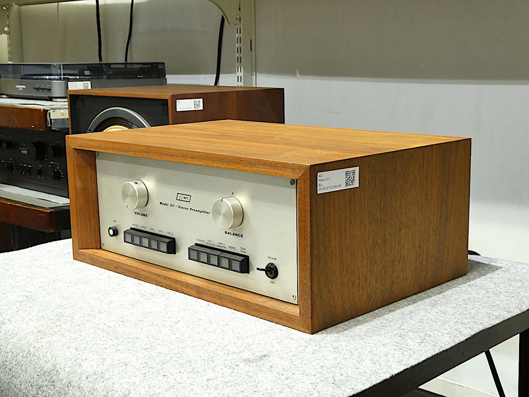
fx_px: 764
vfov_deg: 29.1
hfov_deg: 38.2
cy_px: 198
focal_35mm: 50
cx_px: 264
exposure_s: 1/5
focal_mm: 9
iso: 400
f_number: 5.6
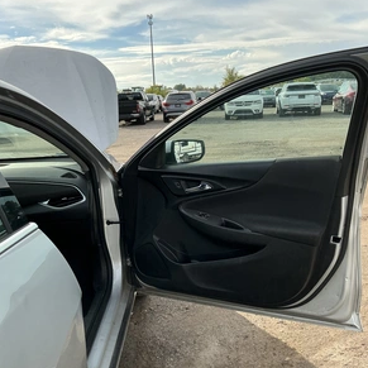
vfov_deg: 48.4
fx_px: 409
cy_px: 186
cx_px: 157
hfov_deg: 48.3
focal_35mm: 34
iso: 25
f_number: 1.8
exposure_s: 1/929
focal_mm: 3
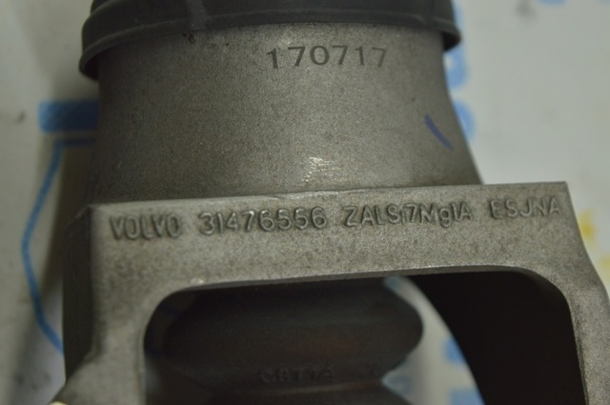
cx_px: 305
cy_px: 202
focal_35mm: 82
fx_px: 1396
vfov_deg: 16.5
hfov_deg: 24.6
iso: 400
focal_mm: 55
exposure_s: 1/40
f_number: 5.6
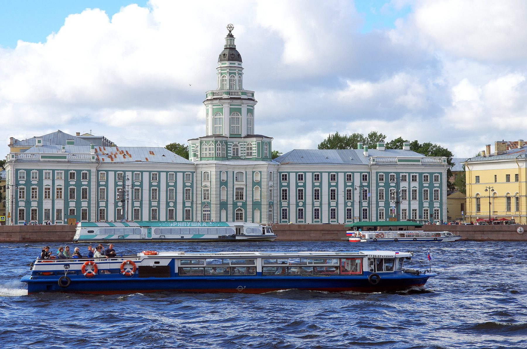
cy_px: 174
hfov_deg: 25.6
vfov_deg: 17.1
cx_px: 264
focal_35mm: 80
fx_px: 1162
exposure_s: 1/200
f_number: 11
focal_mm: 53
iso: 100
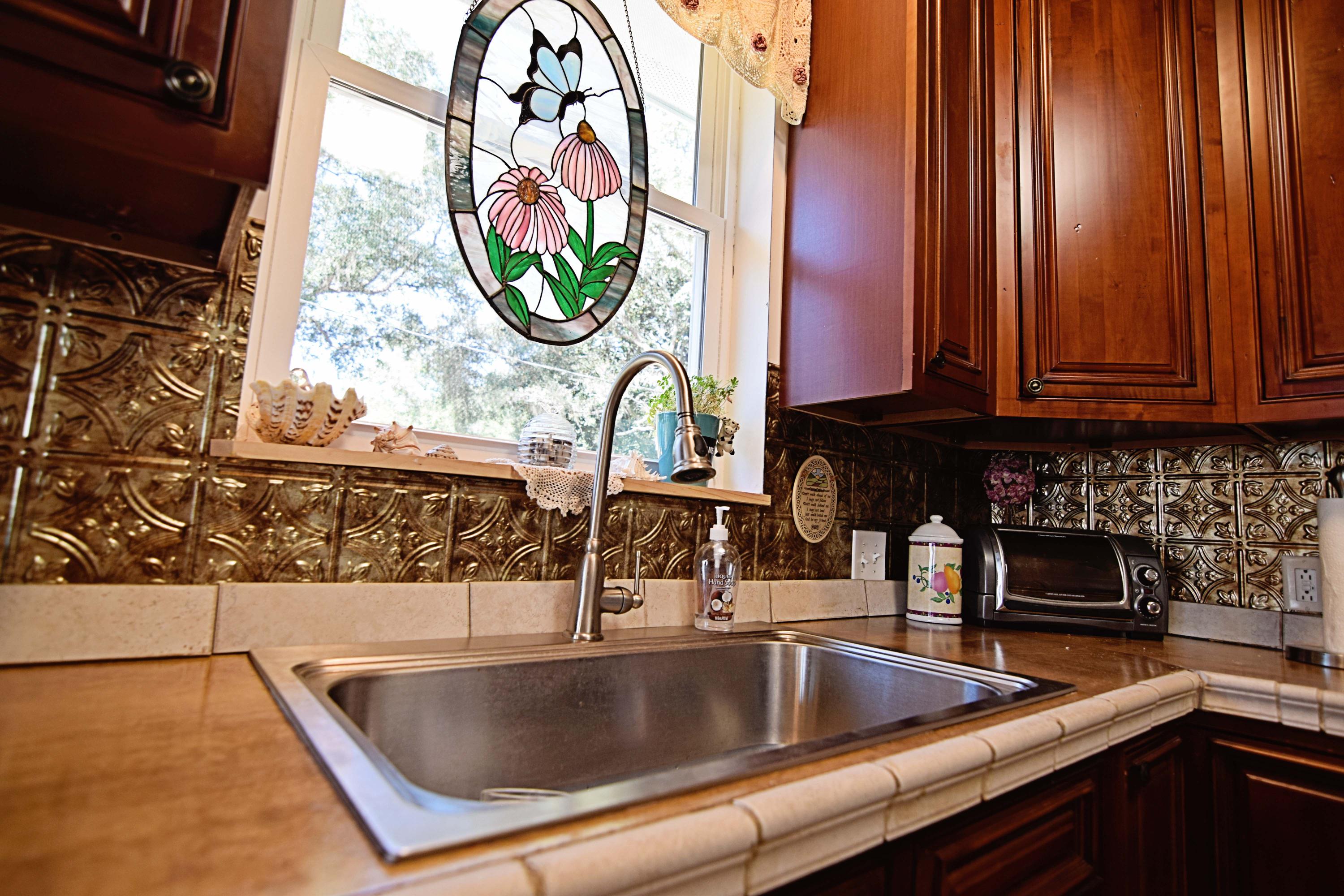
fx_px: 644
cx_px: 672
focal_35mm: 17
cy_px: 448
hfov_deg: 92.4
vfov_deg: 69.7
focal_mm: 11.5
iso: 200
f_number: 2.8
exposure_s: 1/60
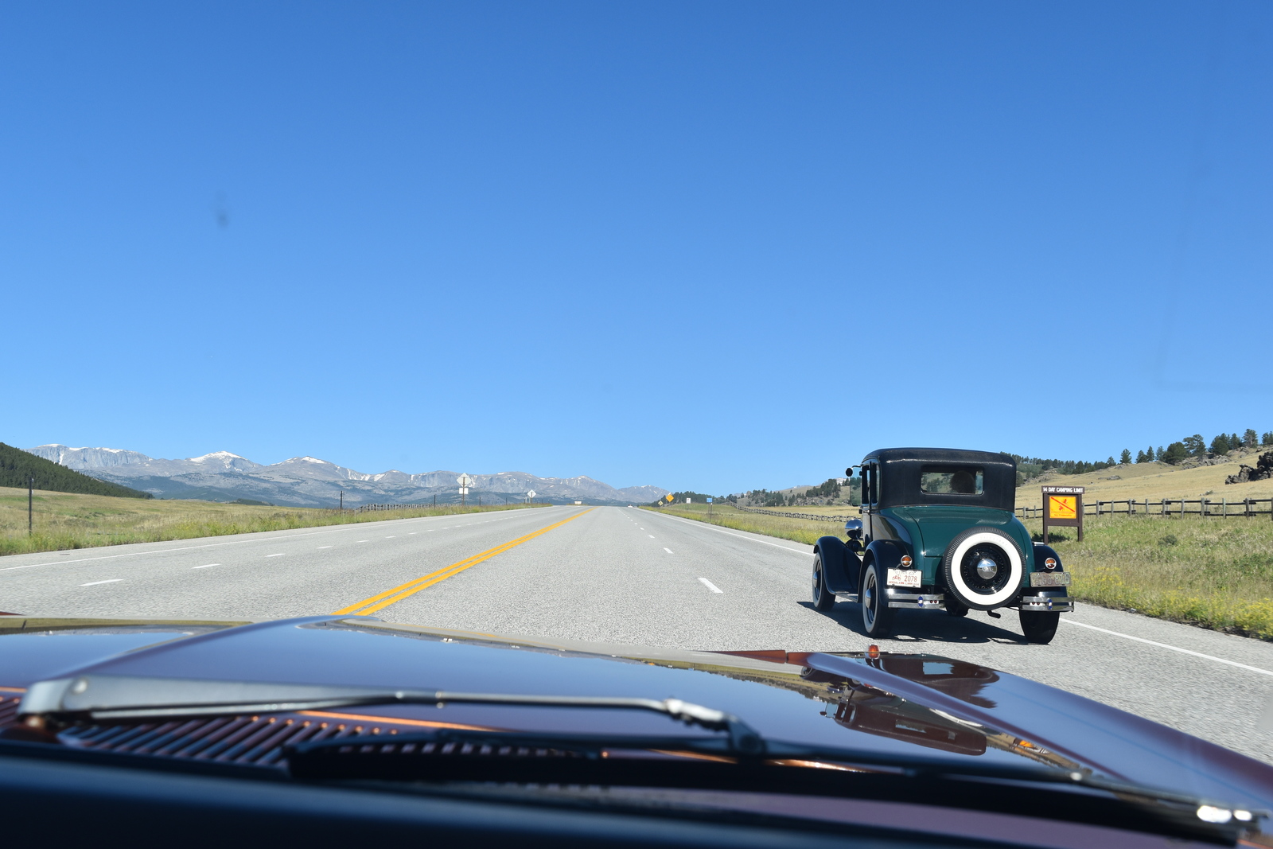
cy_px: 424
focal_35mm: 34
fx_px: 1220
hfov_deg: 55.1
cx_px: 636
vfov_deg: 38.4
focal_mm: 23
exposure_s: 1/400
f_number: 10
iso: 200
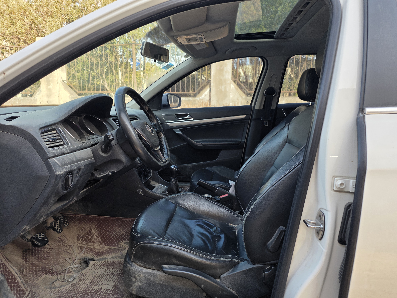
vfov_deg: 58.9
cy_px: 149
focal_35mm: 23
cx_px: 198
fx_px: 264
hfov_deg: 73.9
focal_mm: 6.25
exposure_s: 1/180
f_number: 1.7
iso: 32
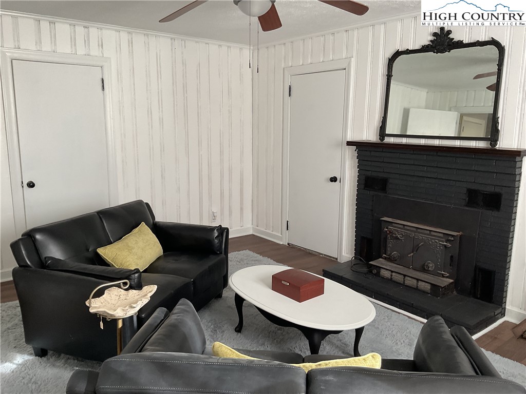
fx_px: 441
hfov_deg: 61.7
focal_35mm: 29
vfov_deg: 48.2
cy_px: 197
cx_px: 263
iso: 64
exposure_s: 1/120
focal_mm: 3
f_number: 1.8
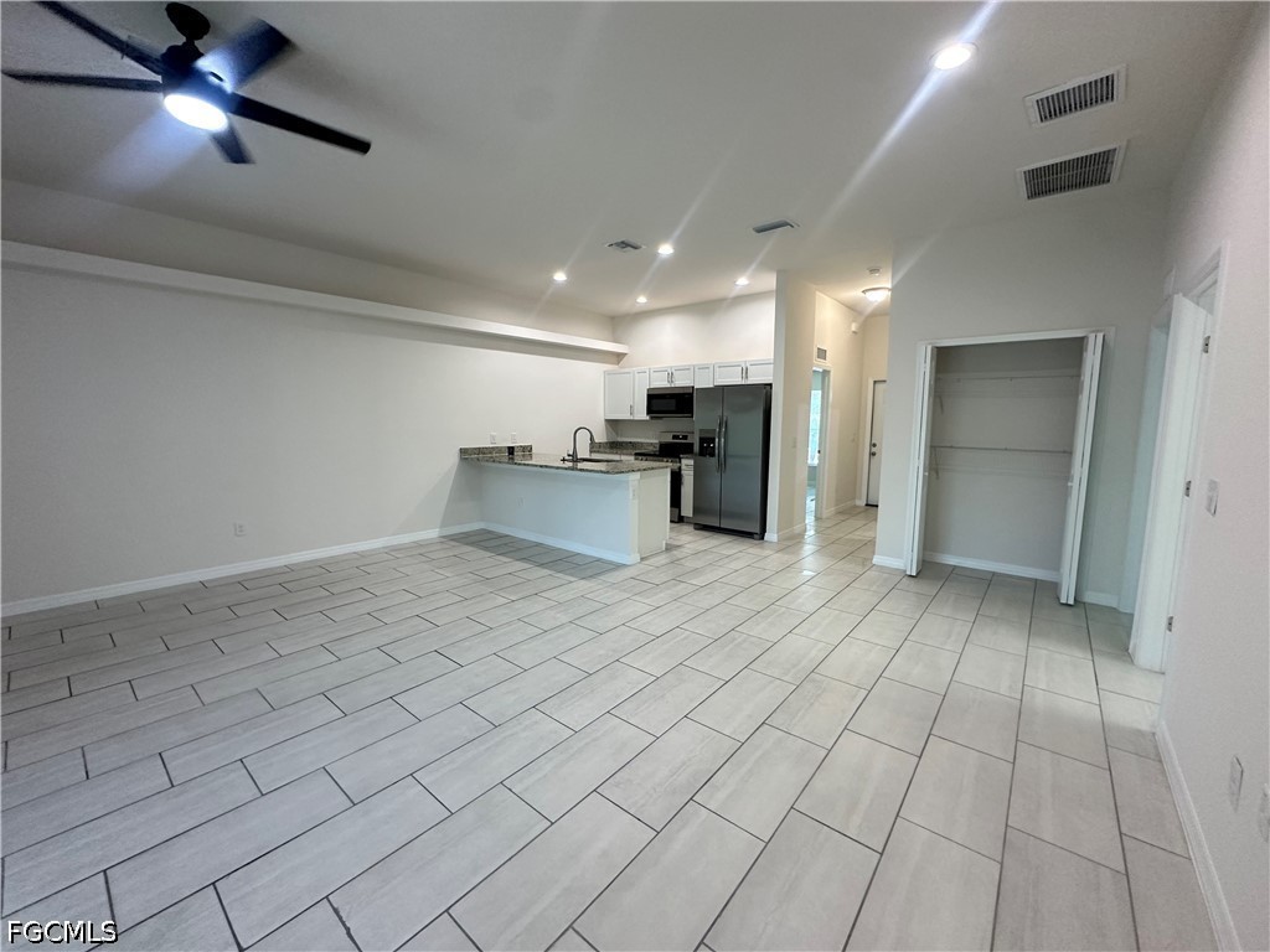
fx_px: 514
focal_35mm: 14
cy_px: 476
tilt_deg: -6.7
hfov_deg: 102.1
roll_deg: -0.9
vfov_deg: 85.7
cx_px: 635
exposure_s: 1/120
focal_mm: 2.22
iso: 250
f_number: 2.2
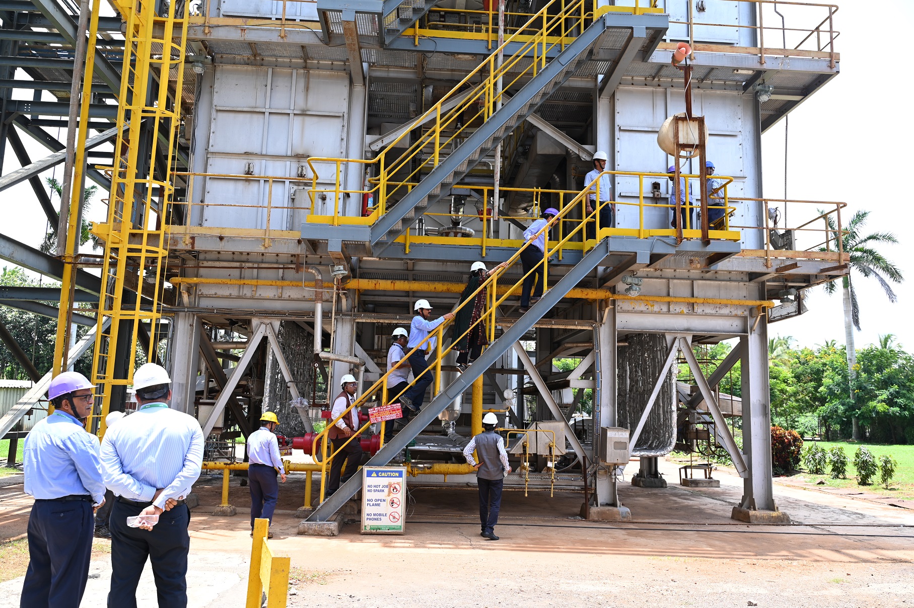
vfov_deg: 46.4
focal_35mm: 28
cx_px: 457
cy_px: 304
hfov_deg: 65.5
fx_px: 710
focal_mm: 28
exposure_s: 1/250
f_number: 5
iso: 200
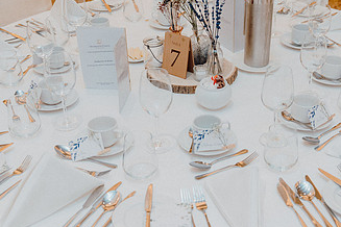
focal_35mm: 55
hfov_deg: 36.2
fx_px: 521
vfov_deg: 24.6
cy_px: 107
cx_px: 186
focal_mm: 31
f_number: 3.5
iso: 1250
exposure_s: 1/160
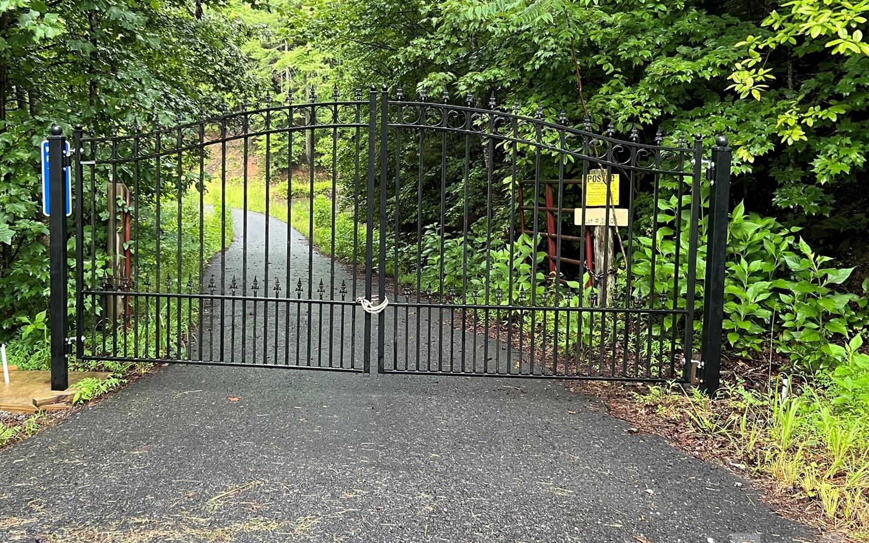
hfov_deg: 50.9
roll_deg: -0.5
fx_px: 900
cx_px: 319
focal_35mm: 38
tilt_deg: -6.7
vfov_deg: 33.4
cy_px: 199
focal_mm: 5.7
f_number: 1.5
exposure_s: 1/60
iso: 160
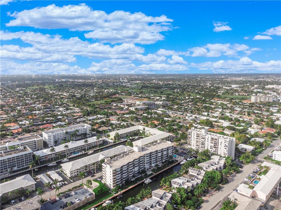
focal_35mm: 24
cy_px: 105
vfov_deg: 56.8
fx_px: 195
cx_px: 140
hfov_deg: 71.6
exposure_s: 1/1600
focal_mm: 4.39
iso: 100
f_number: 2.8
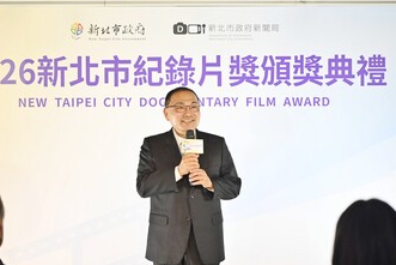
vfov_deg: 11.8
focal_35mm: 116
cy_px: 148
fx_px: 1276
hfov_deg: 17.6
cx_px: 189
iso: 250
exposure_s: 1/125
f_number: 4
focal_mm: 96
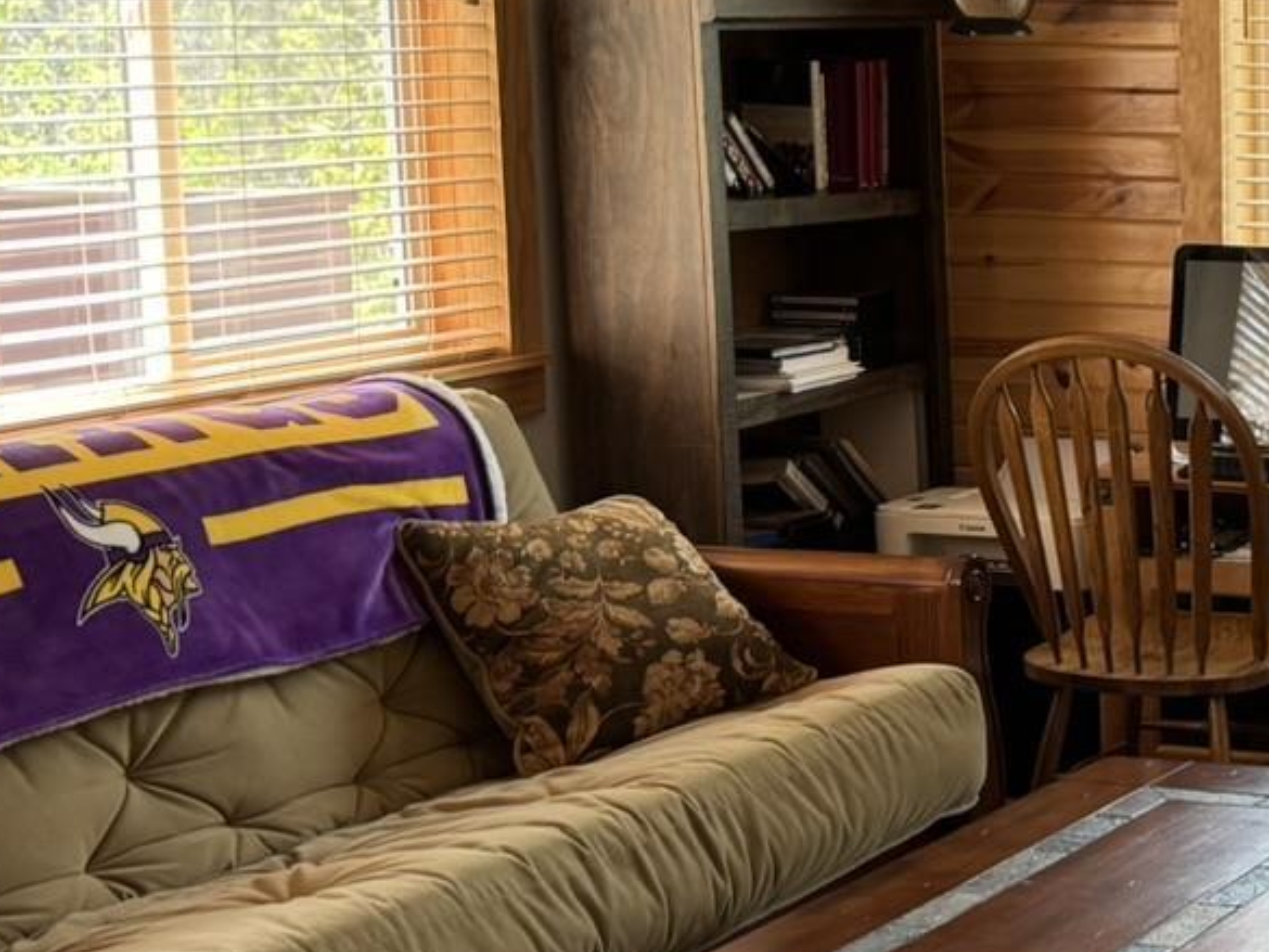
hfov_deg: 21.2
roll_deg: -1.0
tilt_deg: -9.1
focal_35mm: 84
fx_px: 3080
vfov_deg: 17.6
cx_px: 1636
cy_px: 429
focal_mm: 6.76
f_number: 1.78
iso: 160
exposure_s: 1/121
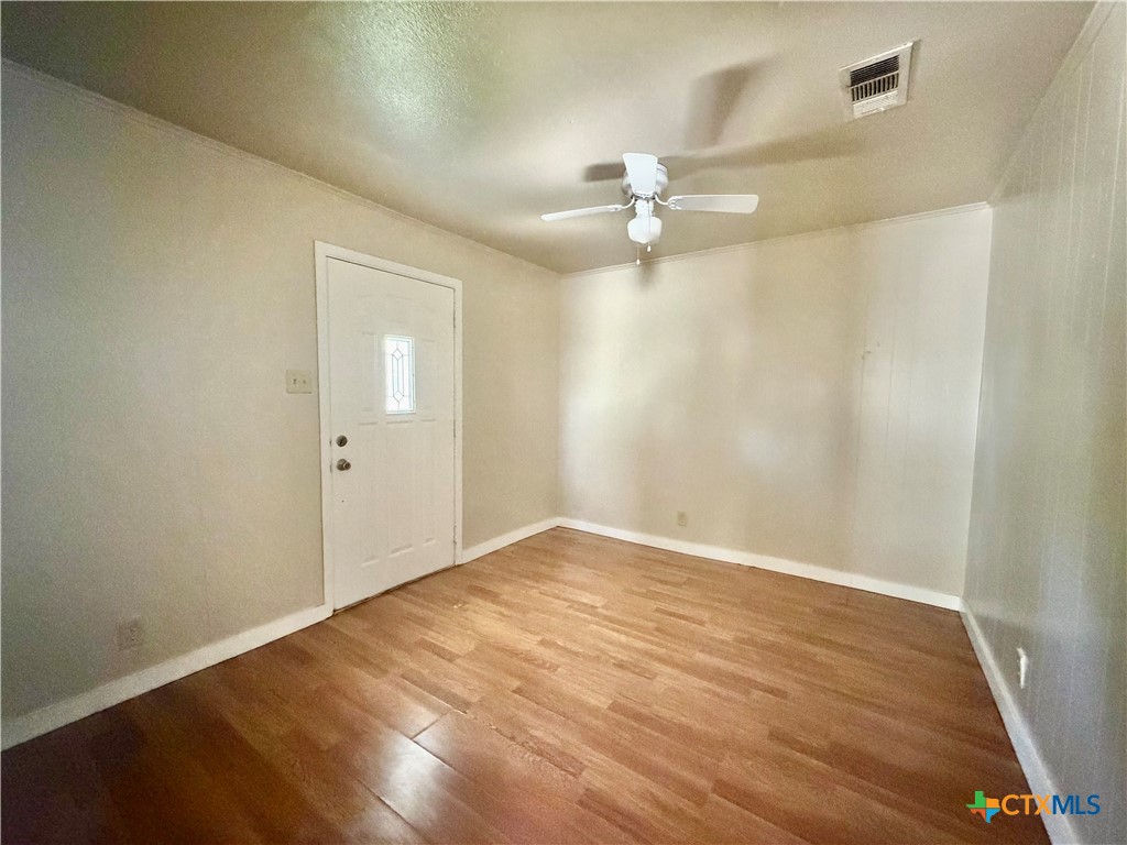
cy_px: 422
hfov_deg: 102.1
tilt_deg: -4.5
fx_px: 456
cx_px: 564
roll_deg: +0.3
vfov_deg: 85.7
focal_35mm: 14
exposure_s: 1/47
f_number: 2.2
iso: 1250
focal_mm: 2.22
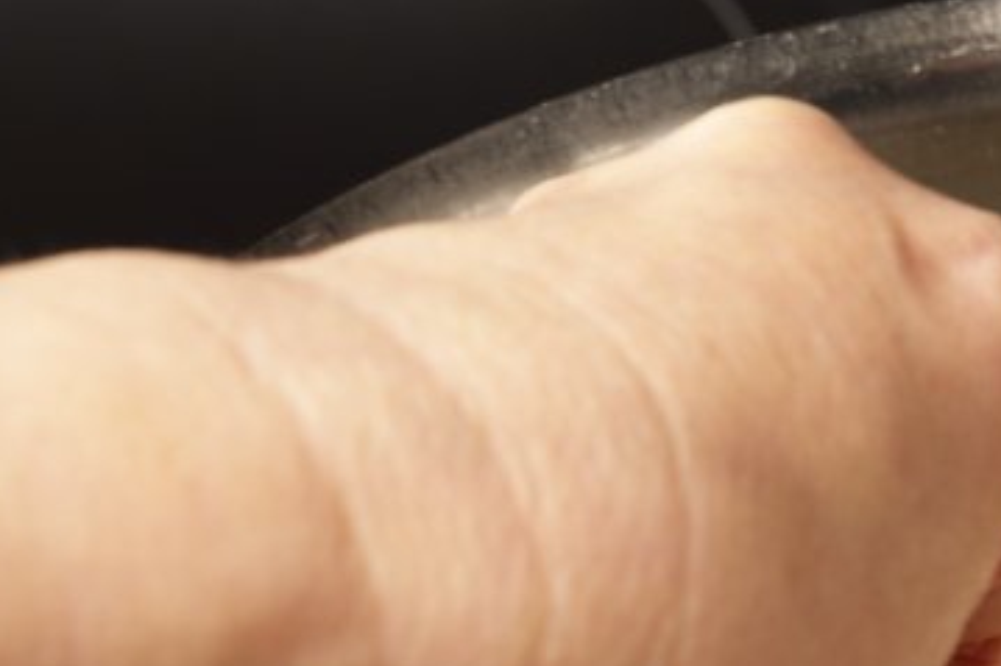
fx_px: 6503
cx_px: 1416
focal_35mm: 234
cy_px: 1060
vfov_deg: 5.8
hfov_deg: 8.6
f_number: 6.3
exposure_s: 1/125
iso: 100
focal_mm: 70
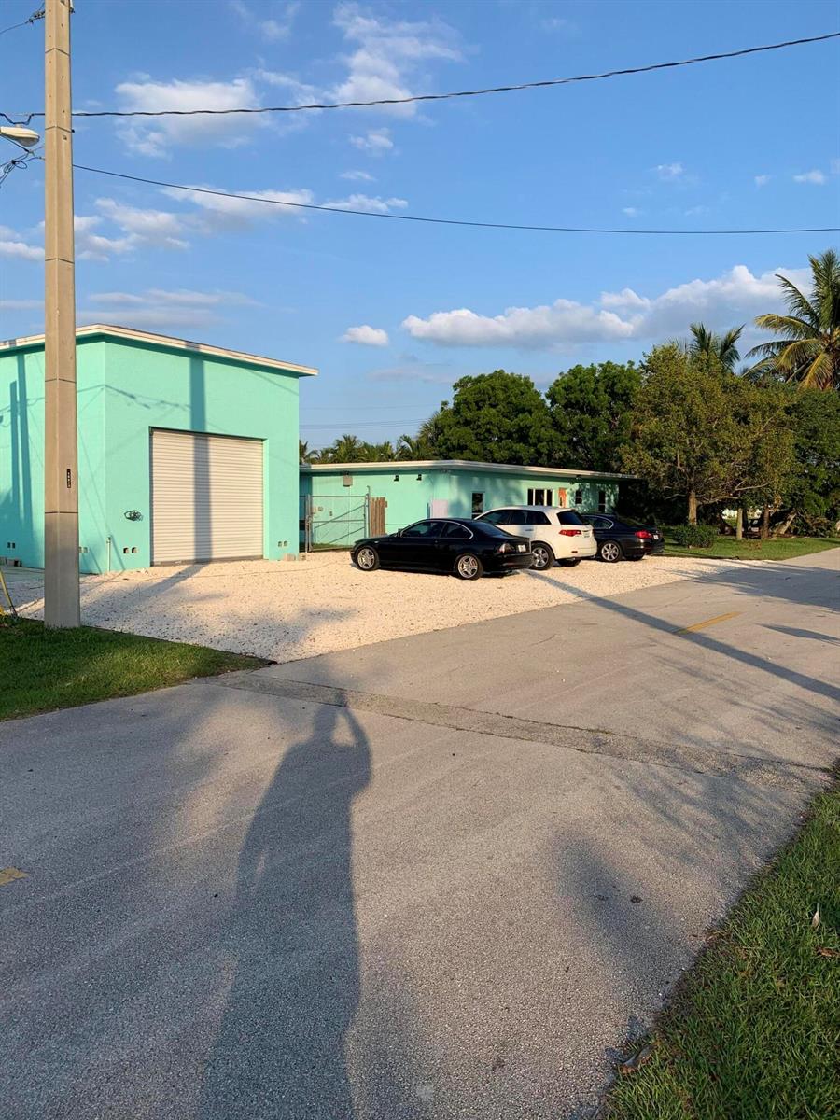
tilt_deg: -3.1
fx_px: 841
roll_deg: -1.8
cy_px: 560
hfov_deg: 53.1
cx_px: 420
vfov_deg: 67.3
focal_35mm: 26
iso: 25
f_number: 1.8
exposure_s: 1/1585
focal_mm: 4.25
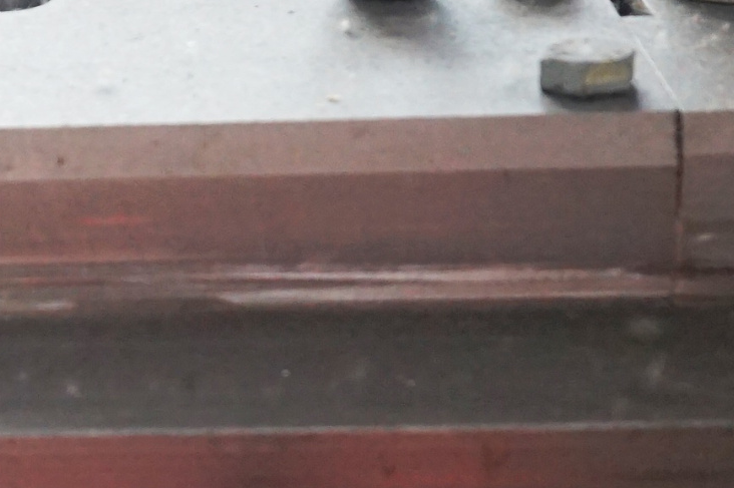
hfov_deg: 18.9
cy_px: 319
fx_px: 2180
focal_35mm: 107
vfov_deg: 12.8
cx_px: 108
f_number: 4
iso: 1600
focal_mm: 16
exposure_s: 1/160
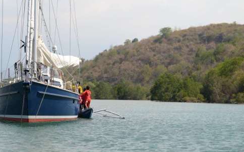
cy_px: 90
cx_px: 60
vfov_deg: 11.1
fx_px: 784
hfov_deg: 17.6
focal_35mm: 118
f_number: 4.5
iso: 100
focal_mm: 70
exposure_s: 1/800
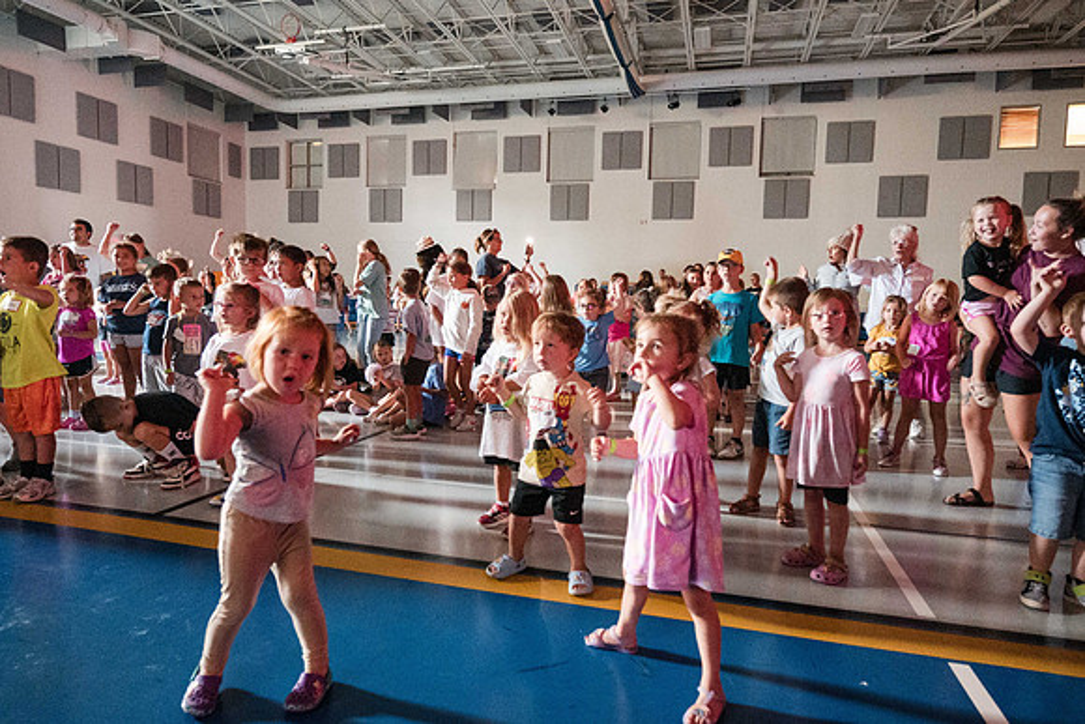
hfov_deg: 79.7
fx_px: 650
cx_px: 539
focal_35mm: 22
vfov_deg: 58.2
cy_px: 346
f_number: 4
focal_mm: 19
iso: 22800
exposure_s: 1/60
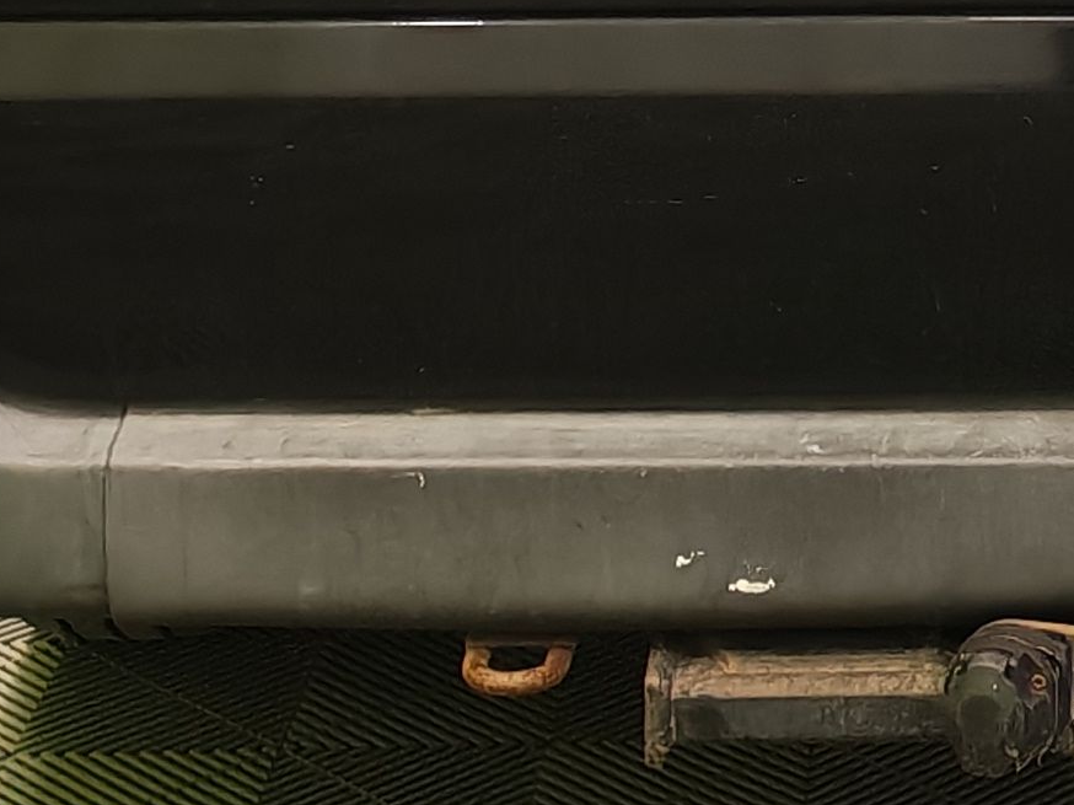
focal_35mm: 150
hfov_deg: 12.8
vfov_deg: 9.3
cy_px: -814
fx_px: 4653
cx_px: 1279
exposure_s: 1/100
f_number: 1.9
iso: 640
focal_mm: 6.12
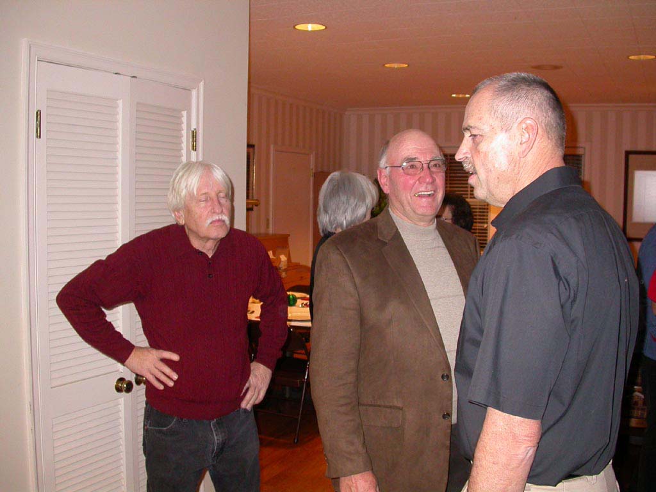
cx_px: 328
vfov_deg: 37.7
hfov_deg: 49.0
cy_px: 246
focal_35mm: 38
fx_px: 720
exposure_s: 1/60
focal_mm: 7.85
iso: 200
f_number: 2.6
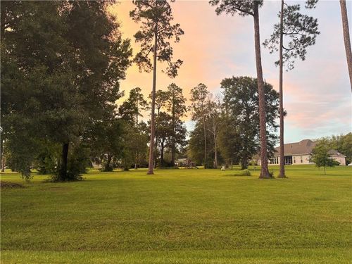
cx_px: 176
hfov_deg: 67.3
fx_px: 264
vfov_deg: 53.1
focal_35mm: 26
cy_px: 132
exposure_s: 1/79
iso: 125
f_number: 1.6
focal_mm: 5.96
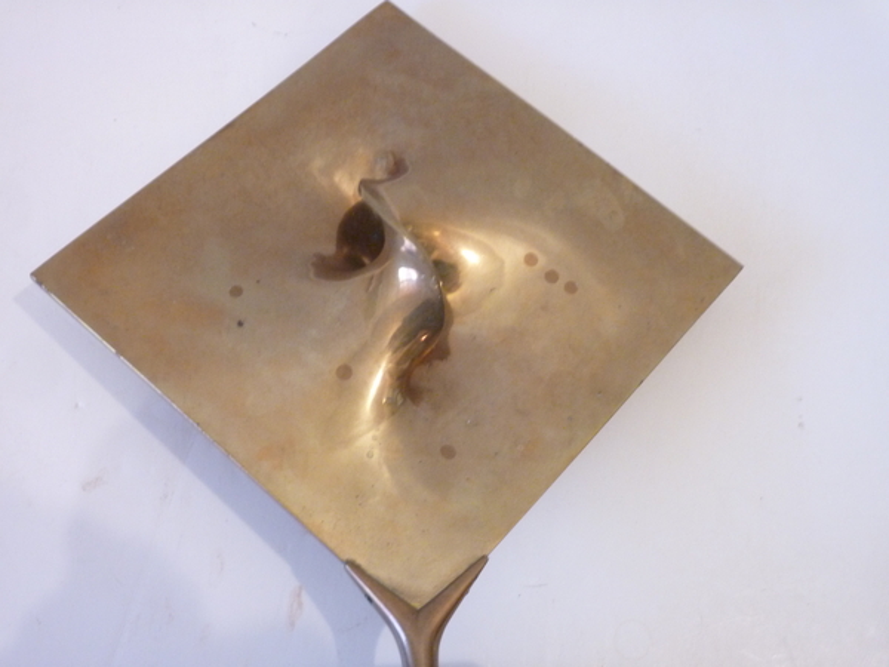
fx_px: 1156
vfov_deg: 32.2
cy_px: 334
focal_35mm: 45
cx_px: 444
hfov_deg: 42.1
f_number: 3.7
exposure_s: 1/8
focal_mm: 7.3
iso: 400
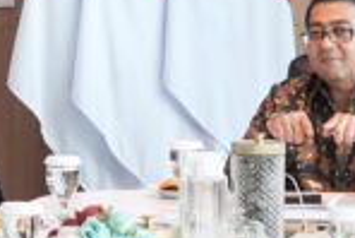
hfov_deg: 8.4
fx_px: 2389
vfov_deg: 5.7
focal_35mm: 242
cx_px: -94
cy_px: 246
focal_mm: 35
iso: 2000
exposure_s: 1/125
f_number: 5
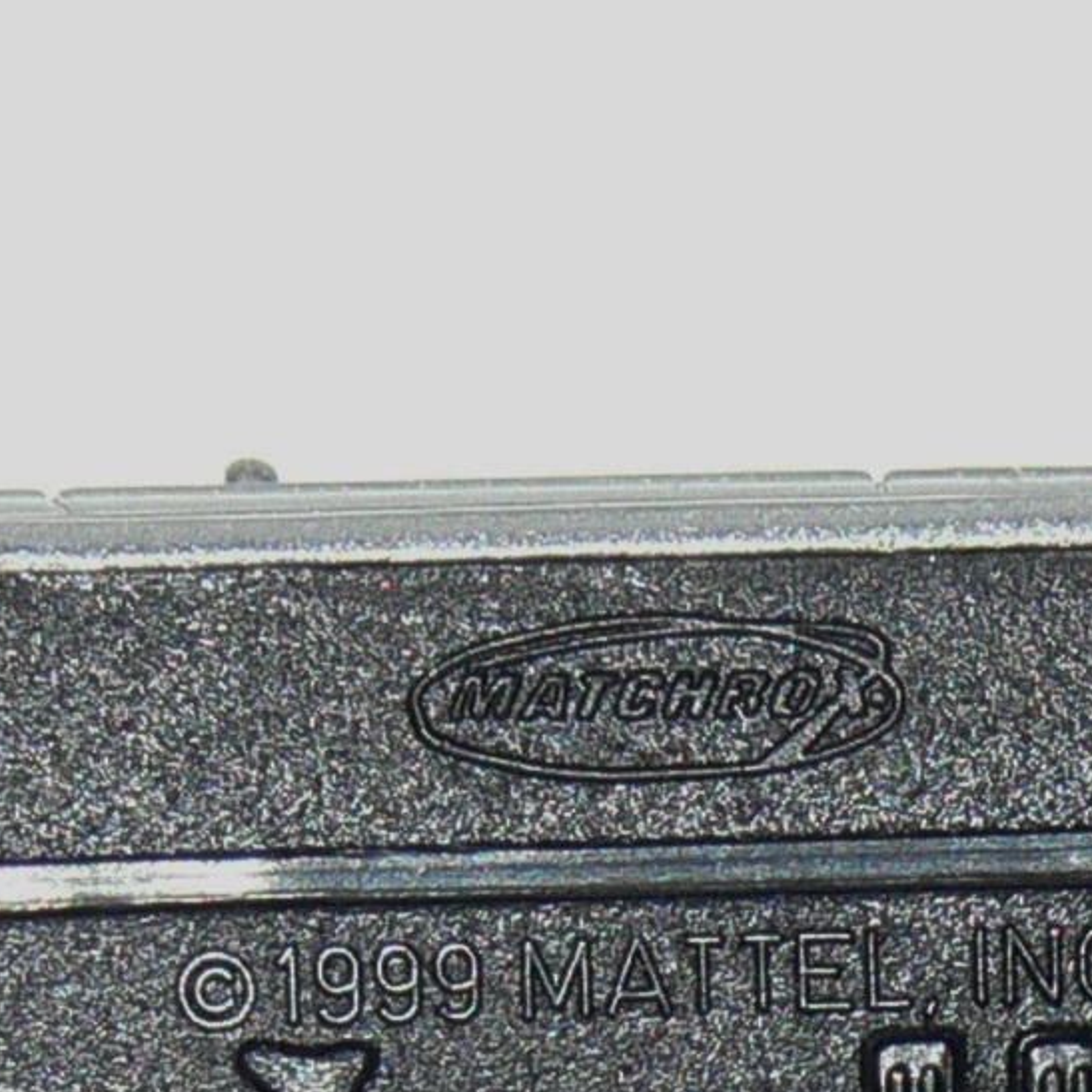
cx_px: 671
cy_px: 1134
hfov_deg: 4.1
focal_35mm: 427
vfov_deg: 4.1
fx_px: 15240
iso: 100
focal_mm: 17.2
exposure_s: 1/30
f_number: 4
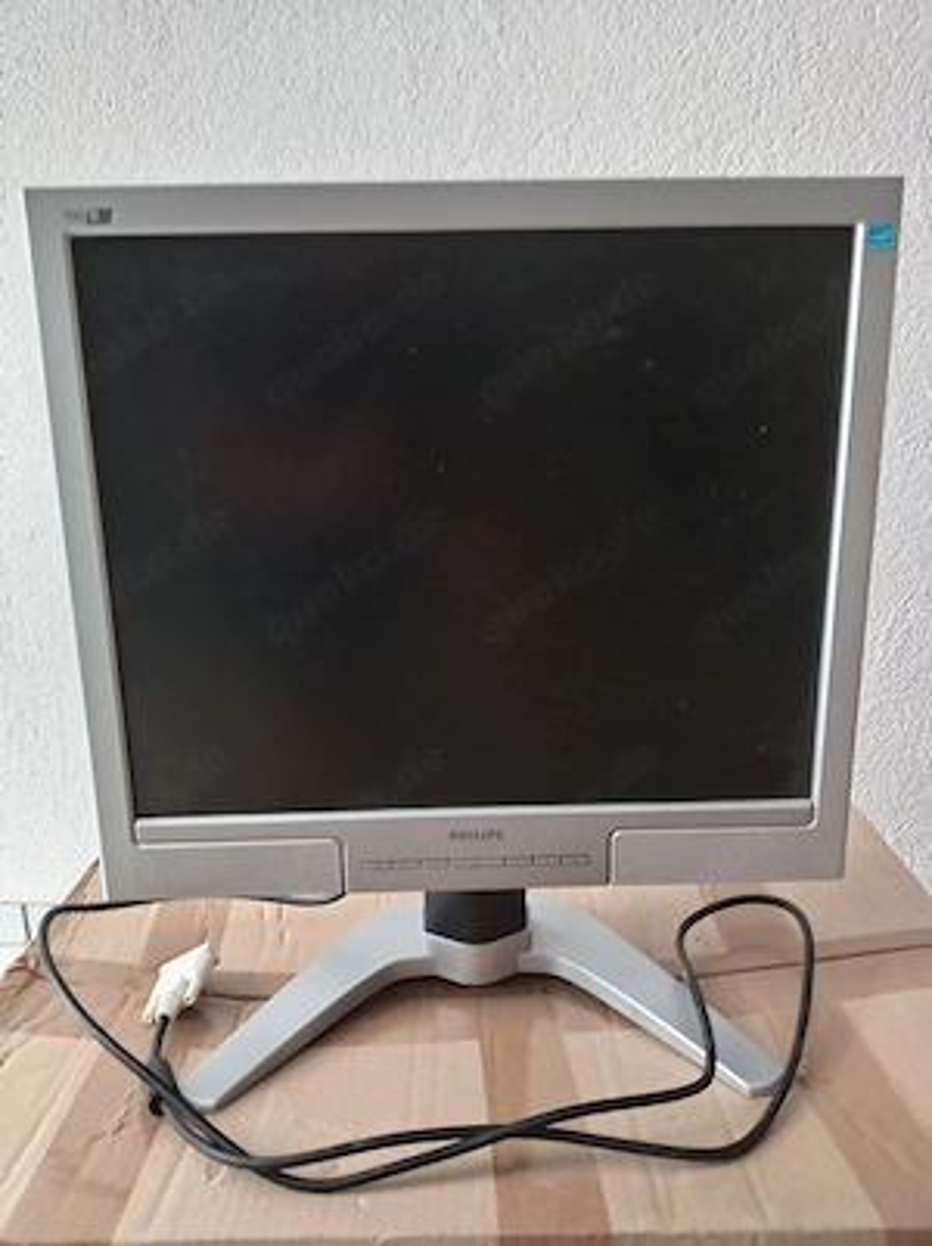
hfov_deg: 51.3
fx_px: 971
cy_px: 623
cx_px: 466
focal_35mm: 27
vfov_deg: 65.4
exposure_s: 1/20
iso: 1209
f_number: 1.8
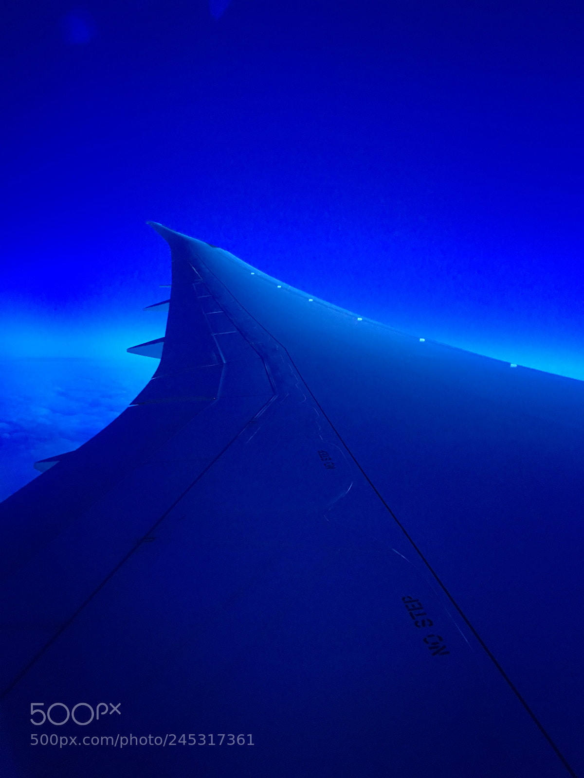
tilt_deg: -3.4
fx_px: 652
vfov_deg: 61.7
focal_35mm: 29
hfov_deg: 48.2
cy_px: 389
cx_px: 292
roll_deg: -3.0
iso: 200
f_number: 2.2
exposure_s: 1/17
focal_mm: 4.15
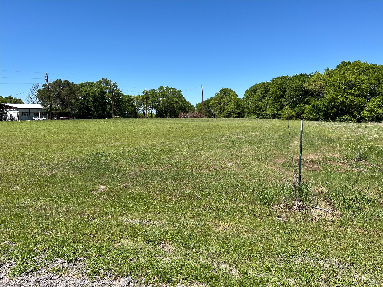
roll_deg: -0.9
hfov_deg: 67.3
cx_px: 192
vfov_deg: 53.1
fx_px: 288
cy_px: 144
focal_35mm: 26
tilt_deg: -7.0
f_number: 1.5
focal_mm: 5.7
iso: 50
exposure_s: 1/3831
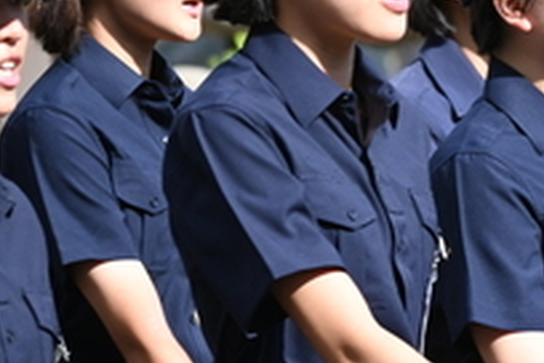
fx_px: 11268
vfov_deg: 1.8
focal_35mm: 746
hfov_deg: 2.8
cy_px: 28
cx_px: 784
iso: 160
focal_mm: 145
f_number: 5.6
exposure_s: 1/500
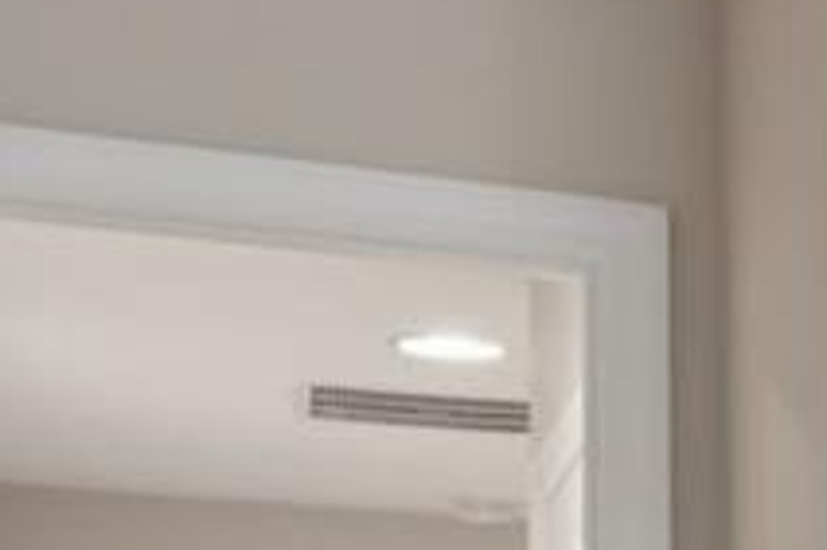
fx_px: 2777
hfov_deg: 12.0
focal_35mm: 121
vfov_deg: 10.6
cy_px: 1022
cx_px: 2227
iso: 400
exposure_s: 1/5
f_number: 8
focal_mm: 16
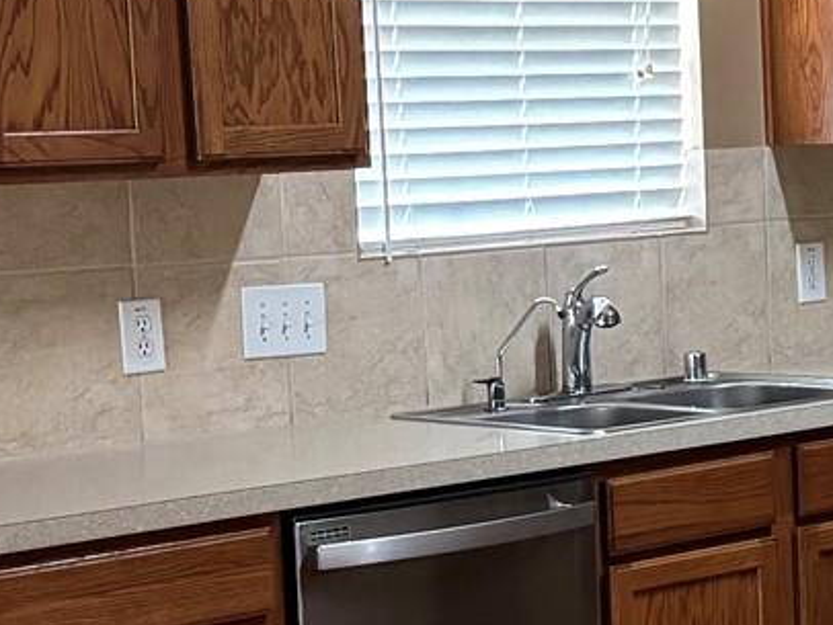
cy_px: 461
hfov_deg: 15.9
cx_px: 854
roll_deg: +1.9
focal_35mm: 121
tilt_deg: -6.3
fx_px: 2913
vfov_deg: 12.2
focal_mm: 6.76
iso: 640
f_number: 1.78
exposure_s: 1/60
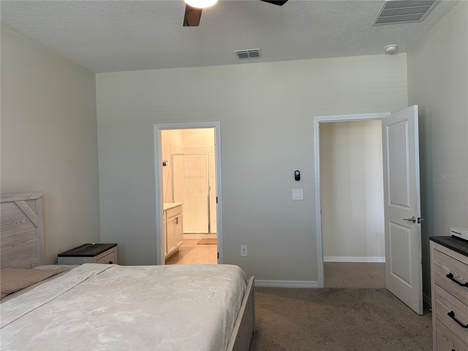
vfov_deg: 56.8
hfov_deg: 71.6
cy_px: 176
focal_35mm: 24
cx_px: 234
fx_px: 324
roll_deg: +1.0
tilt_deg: +0.0
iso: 160
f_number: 1.78
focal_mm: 6.86
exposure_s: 1/60
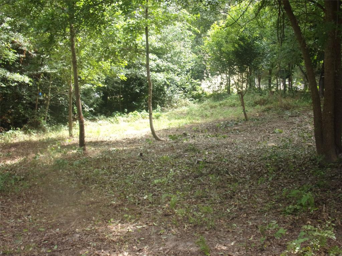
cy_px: 128
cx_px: 171
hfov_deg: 41.2
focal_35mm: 46
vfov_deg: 31.5
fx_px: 454
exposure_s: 1/56
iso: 80
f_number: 4.1
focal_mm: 8.3
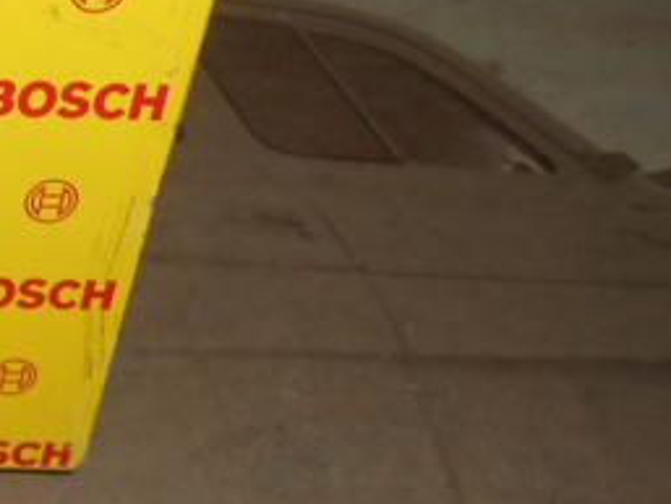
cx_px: -292
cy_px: 561
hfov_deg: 21.0
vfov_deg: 17.6
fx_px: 1571
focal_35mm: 81
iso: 200
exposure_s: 1/25
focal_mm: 4.6
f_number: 11.5
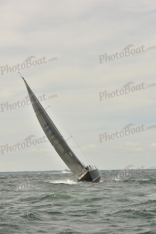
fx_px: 663
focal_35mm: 102
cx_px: 78
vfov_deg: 20.0
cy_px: 117
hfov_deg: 13.4
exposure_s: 1/1250
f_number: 10
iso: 320
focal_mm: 102
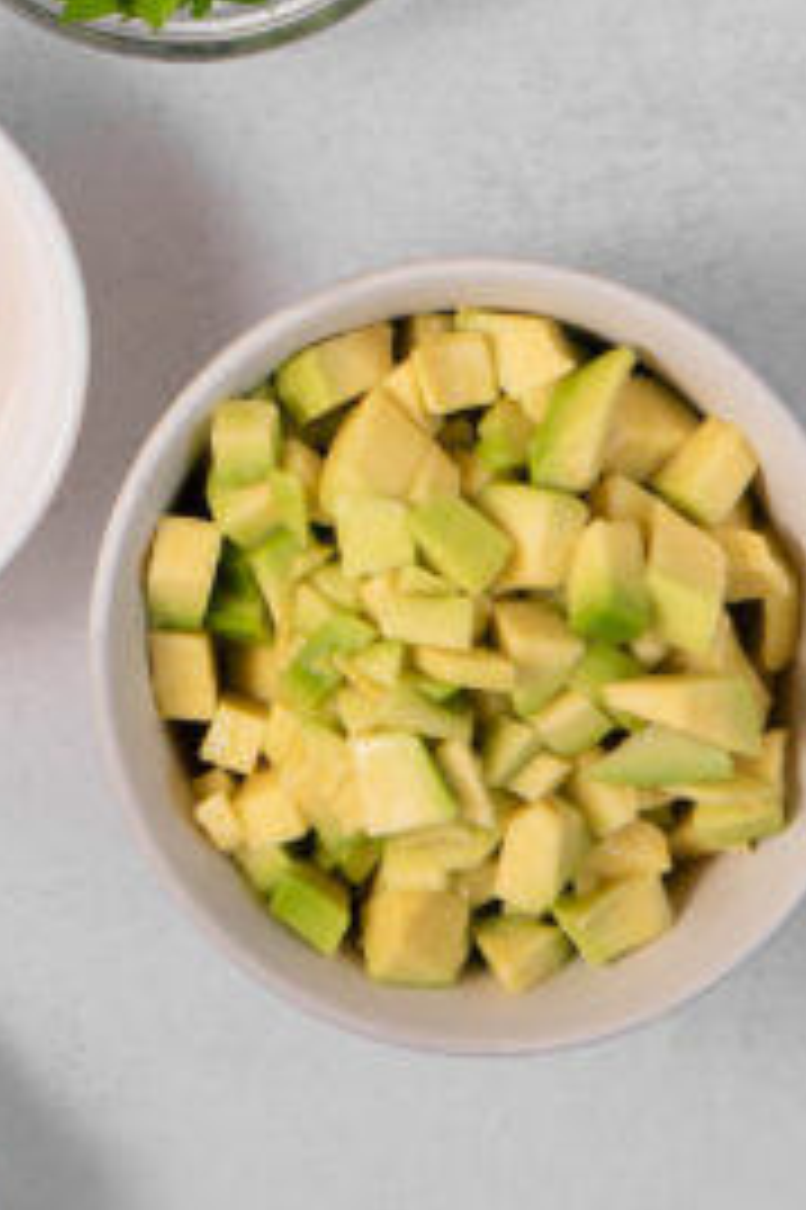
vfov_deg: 8.4
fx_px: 7868
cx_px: -284
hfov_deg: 5.8
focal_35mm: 234
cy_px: -1032
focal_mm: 60
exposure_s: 1/10
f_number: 8
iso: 100
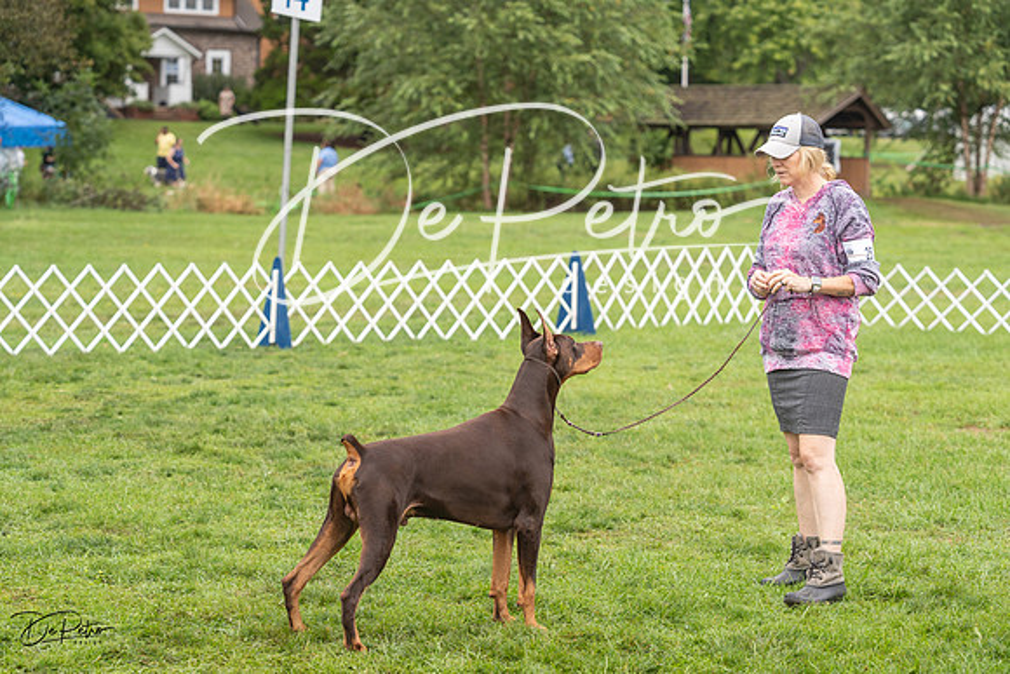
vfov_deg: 15.4
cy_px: 337
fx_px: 2497
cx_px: 505
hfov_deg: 22.9
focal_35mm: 89
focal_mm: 89
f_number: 4
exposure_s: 1/1250
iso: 640
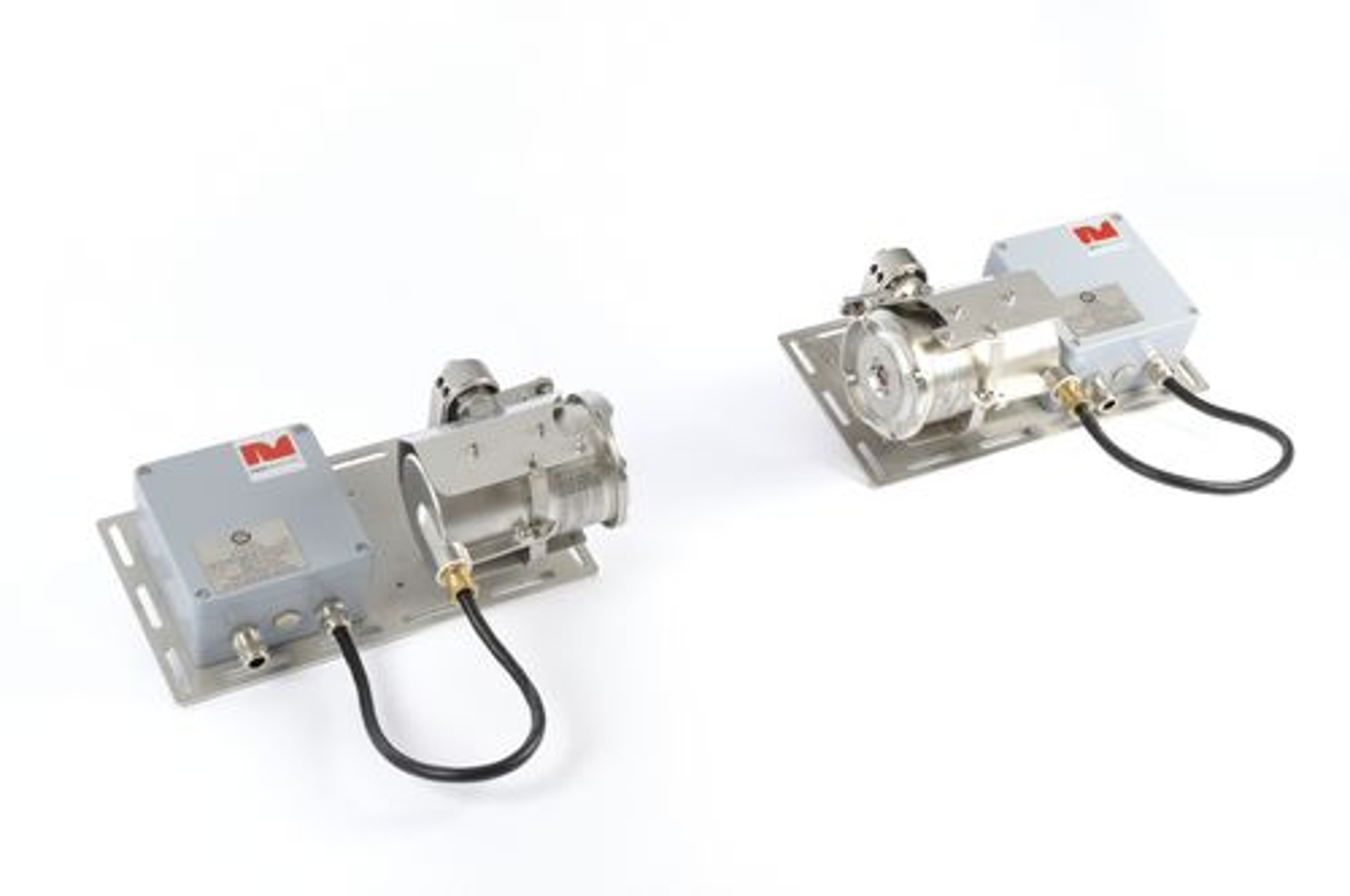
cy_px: 448
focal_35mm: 60
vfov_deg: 22.6
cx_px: 675
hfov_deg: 33.4
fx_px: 2247
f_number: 16
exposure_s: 1/100
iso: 200
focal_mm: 40
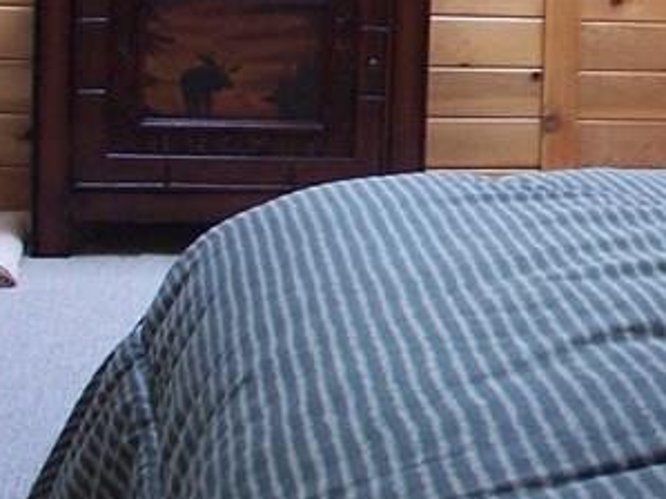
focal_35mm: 130
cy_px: -91
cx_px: 1009
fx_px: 2500
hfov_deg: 14.2
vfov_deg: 11.2
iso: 140
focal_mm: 6.3
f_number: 2.8
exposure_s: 1/15
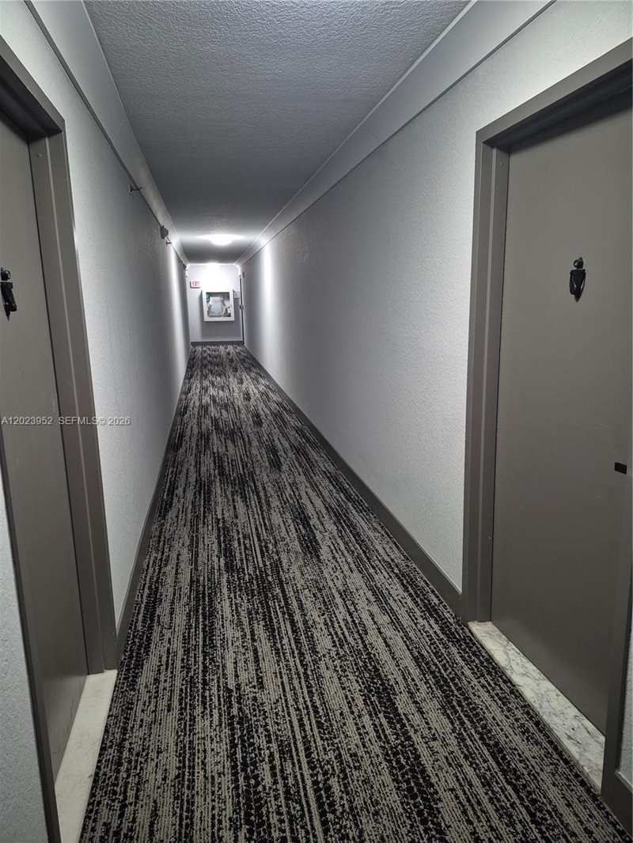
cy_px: 422
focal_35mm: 23
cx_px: 316
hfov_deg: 58.9
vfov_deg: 73.9
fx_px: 561
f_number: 1.8
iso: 160
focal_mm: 5.4
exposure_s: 1/20
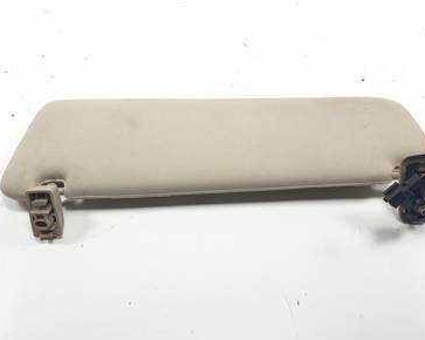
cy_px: 165
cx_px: 224
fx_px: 352
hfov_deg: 62.2
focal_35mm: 28
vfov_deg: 51.5
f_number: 2.4
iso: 50
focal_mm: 4.3
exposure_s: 1/139
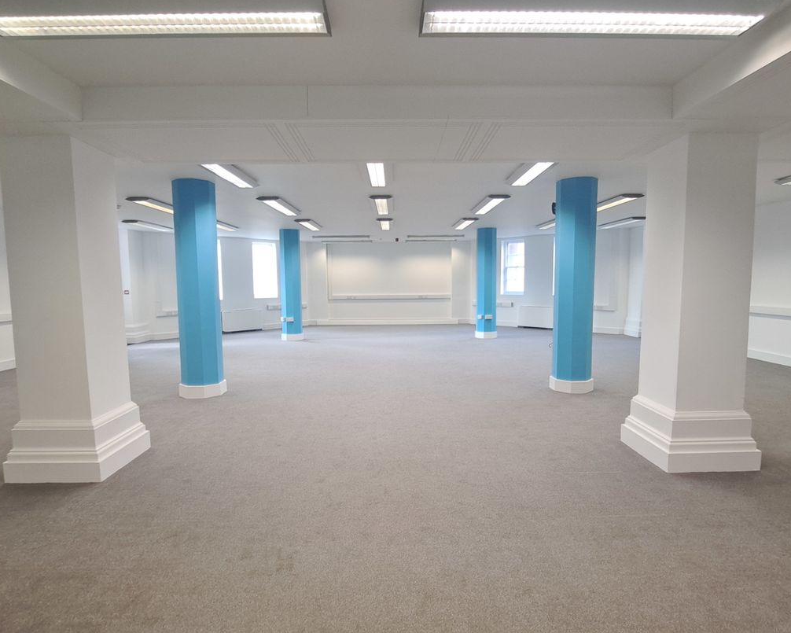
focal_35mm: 14
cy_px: 320
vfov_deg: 88.0
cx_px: 405
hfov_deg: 100.7
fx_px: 328
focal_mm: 1.74
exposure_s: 1/50
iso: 125
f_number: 2.2
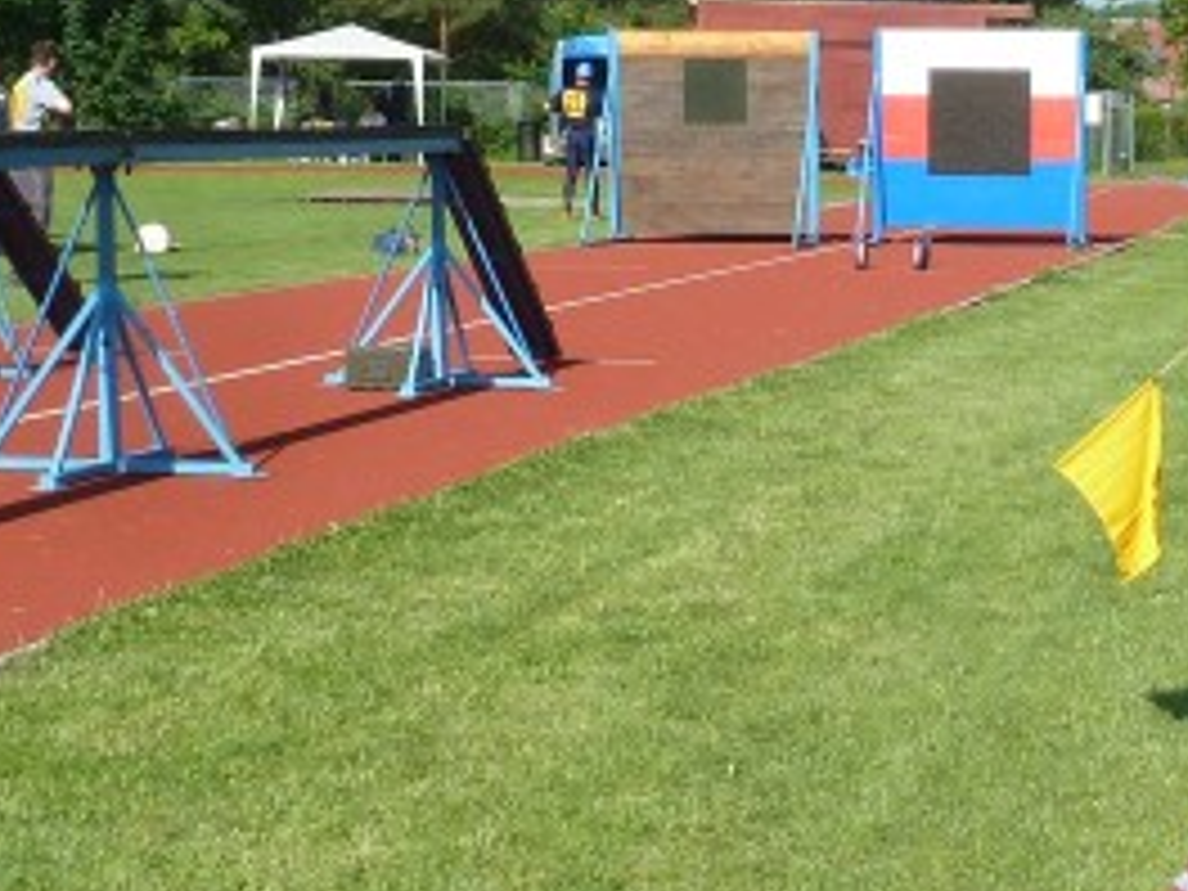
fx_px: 3329
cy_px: 580
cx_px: 936
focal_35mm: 97
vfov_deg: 15.2
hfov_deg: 20.0
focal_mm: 4.1
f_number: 4
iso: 80
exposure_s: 1/500
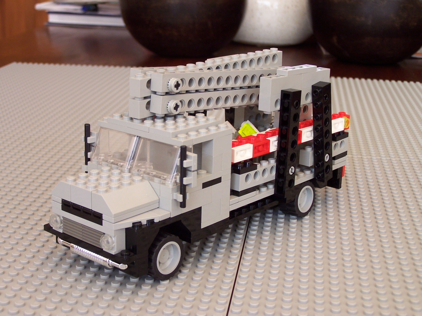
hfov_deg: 30.3
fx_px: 780
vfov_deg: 22.9
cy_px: 158
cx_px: 211
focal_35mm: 64
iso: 100
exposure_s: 1/45
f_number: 3.2
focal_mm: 10.7
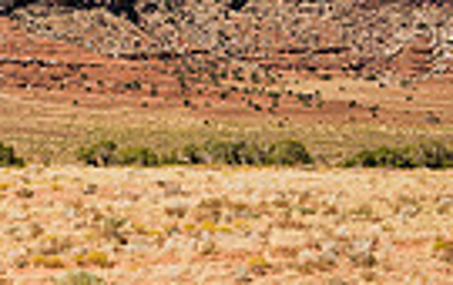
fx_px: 2252
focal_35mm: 182
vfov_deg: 7.2
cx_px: -463
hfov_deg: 10.5
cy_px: 117
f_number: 7.1
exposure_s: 1/640
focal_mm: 39
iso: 160
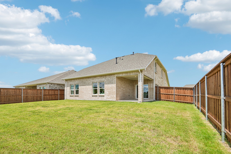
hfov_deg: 96.7
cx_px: 116
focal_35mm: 16
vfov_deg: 73.7
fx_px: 103
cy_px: 77
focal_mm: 16
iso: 100
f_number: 8
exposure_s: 1/500
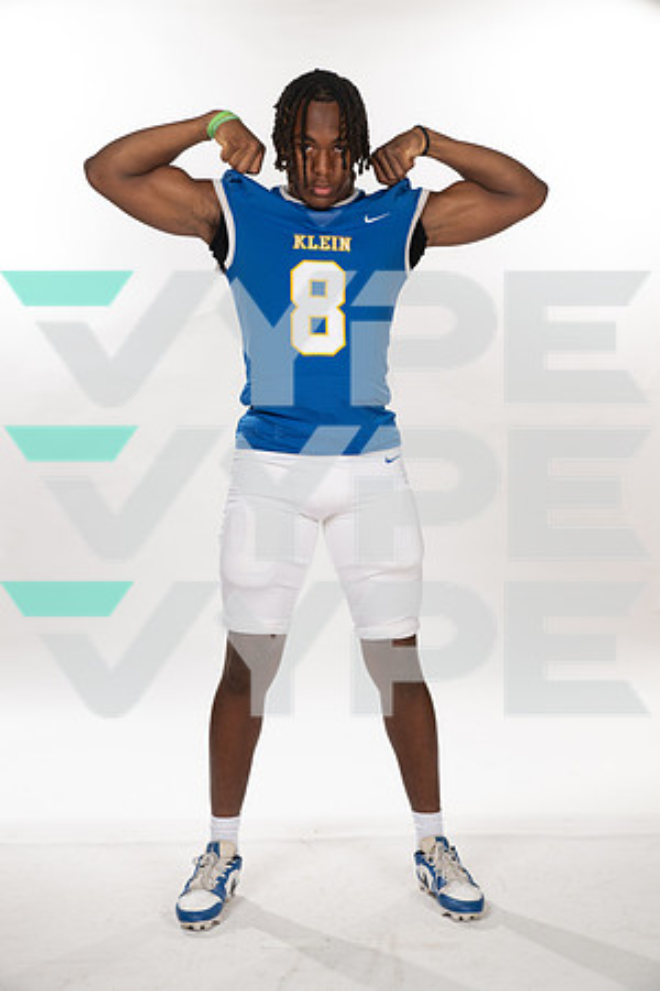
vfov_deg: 35.6
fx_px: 1540
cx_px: 330
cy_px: 496
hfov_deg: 24.2
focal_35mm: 56
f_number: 7.1
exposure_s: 1/320
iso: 800
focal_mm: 56
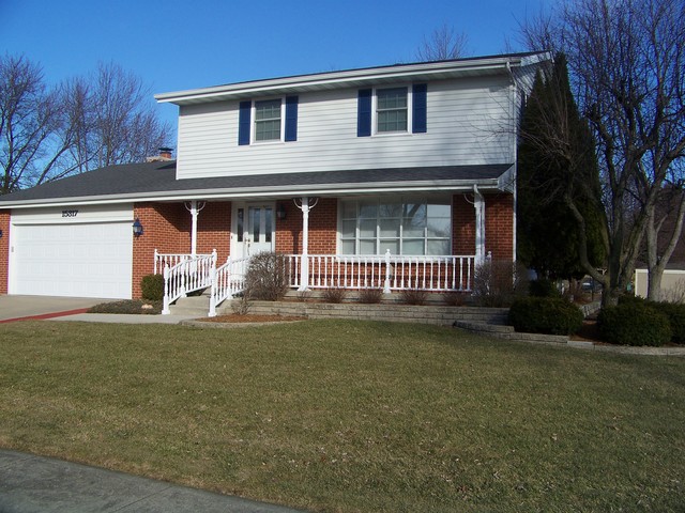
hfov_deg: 51.4
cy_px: 256
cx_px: 342
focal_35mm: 36
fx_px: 712
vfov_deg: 39.7
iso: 64
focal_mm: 5.85
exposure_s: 1/500
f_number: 4
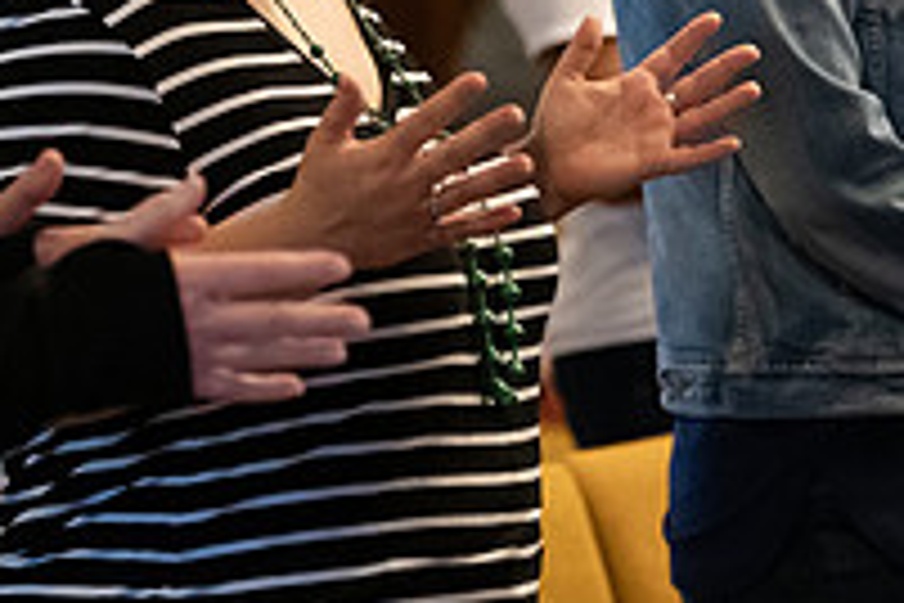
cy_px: -56
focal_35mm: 283
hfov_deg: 7.3
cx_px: 459
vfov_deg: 4.8
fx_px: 7106
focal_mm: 98
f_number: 2.8
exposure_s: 1/200
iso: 4000
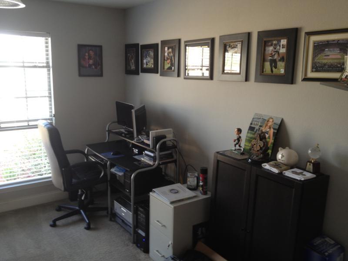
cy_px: 130
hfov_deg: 52.6
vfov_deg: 40.7
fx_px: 352
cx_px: 174
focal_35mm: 35
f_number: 2.4
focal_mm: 4.28
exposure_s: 1/20
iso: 50
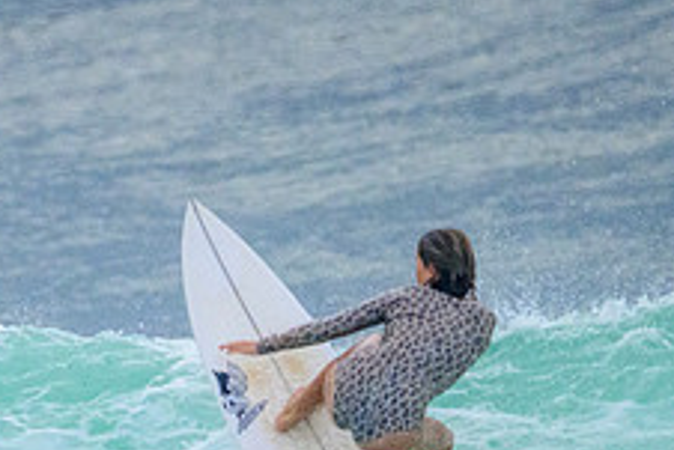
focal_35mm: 2818
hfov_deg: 0.7
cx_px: 202
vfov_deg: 0.5
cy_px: 472
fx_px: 52791
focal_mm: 800
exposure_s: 1/2000
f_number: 11
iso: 2800
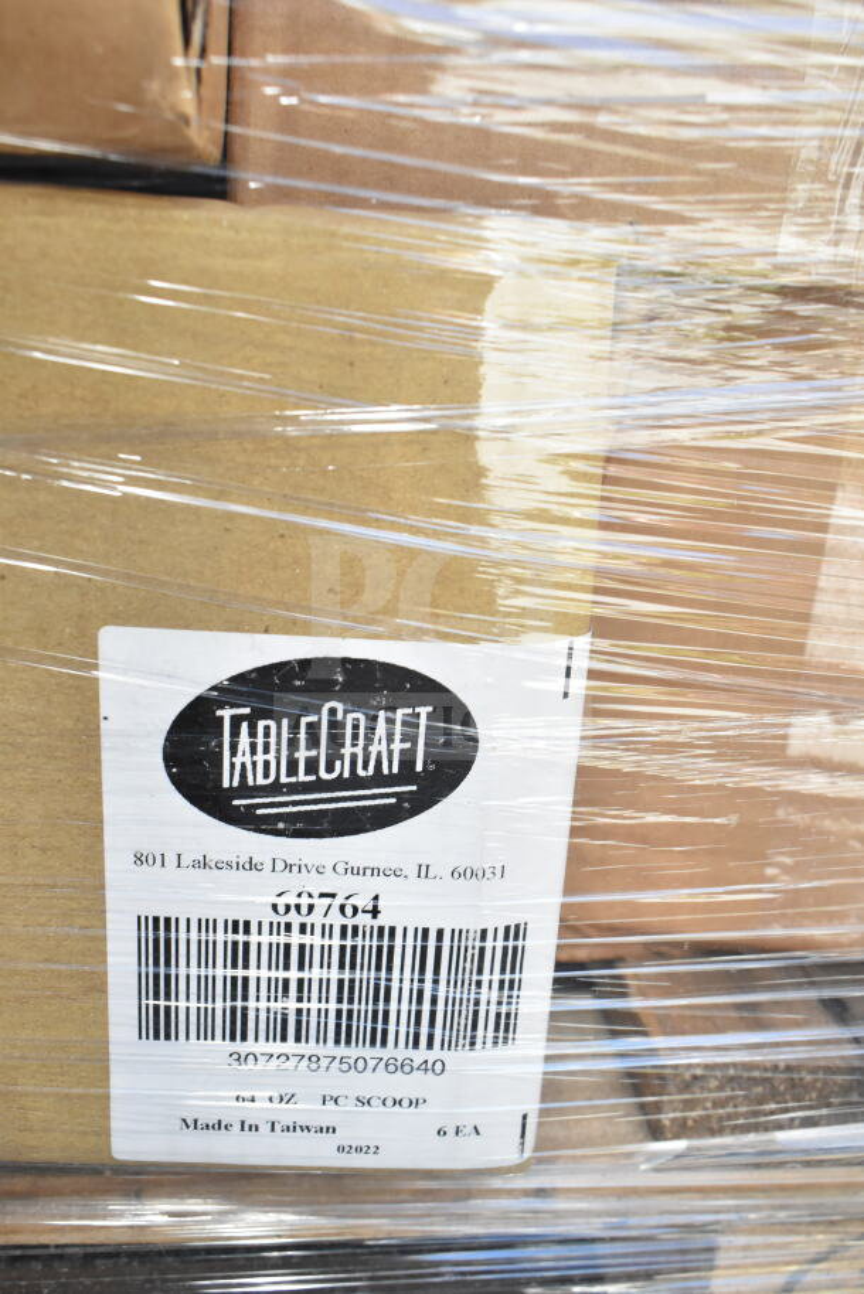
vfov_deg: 55.1
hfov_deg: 38.4
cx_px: 432
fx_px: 1241
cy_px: 647
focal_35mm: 34
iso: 1600
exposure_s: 1/200
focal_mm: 23
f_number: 8
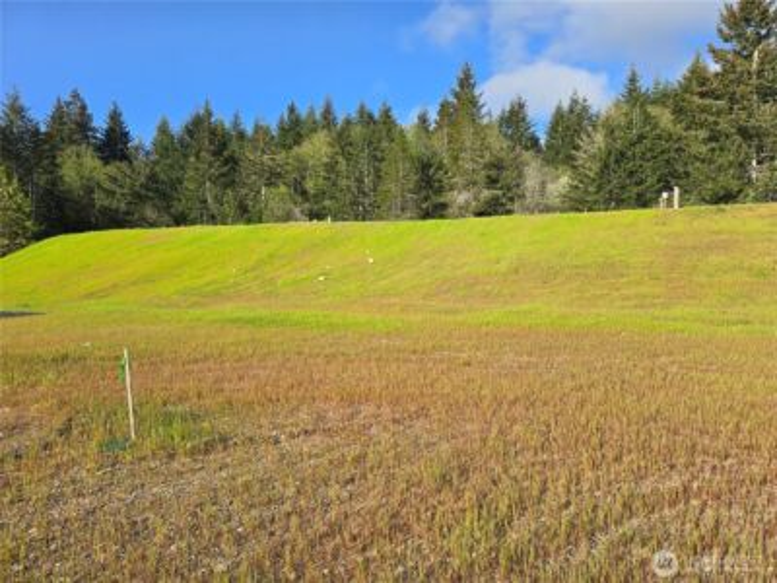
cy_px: 292
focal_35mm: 23
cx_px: 388
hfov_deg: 73.9
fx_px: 516
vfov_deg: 58.9
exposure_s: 1/579
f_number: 1.7
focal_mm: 6.3
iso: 12
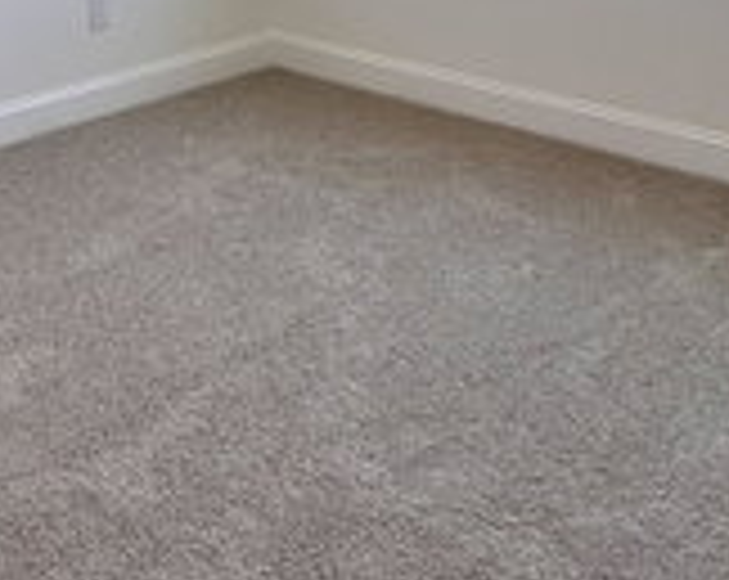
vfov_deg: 24.6
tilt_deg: -4.7
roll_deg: +1.9
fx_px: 1163
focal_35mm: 54
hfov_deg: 32.0
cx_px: -7
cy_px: -162
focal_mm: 2.22
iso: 40
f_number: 2.2
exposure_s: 1/152
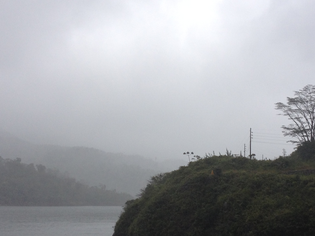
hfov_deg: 27.4
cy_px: 150
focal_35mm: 71
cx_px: 179
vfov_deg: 20.7
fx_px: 646
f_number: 2.4
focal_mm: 4.28
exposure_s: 1/2045
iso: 50
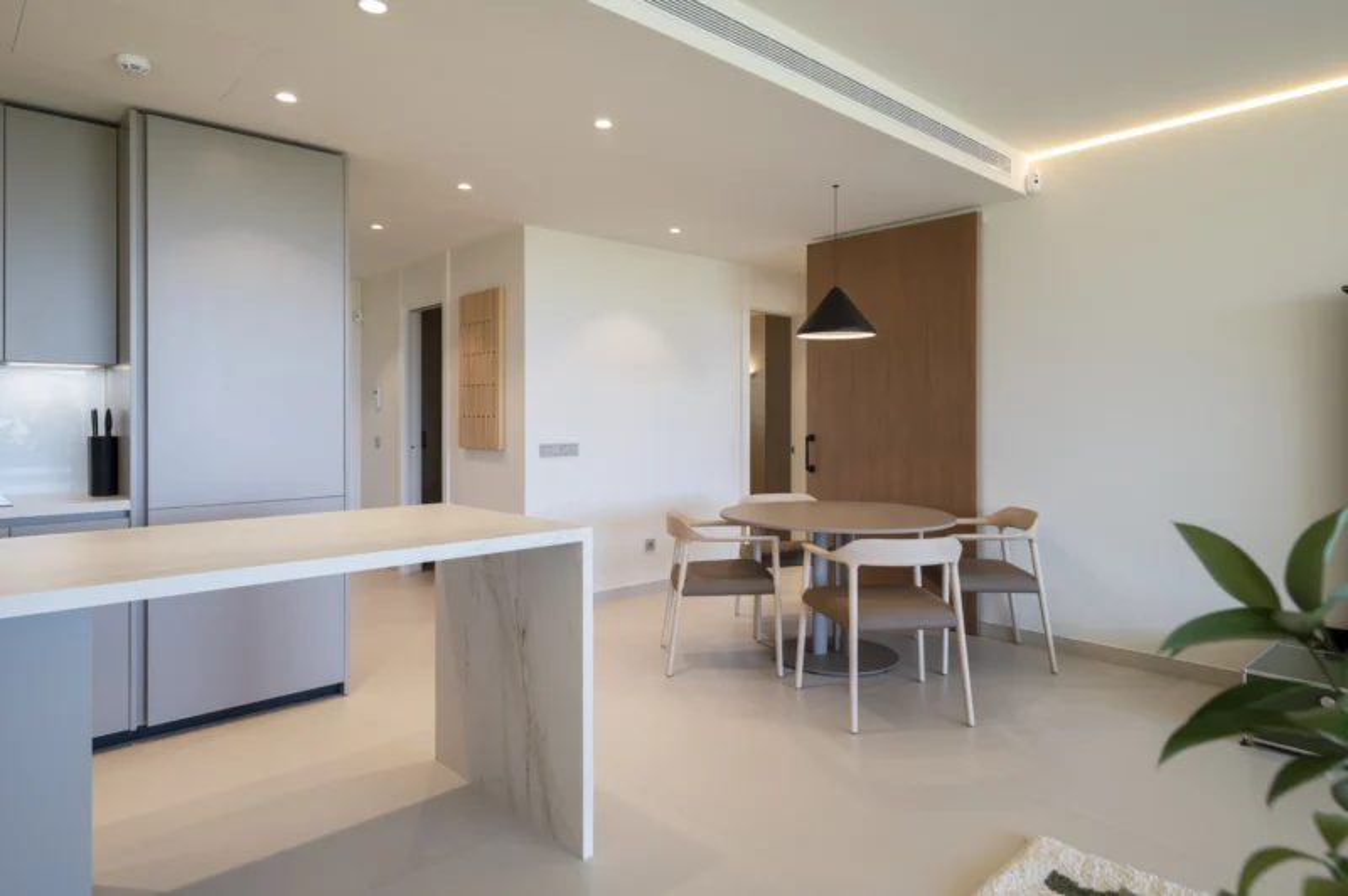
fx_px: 748
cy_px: 448
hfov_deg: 84.0
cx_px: 674
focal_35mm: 20
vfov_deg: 61.8
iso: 100
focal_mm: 20
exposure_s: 1/3
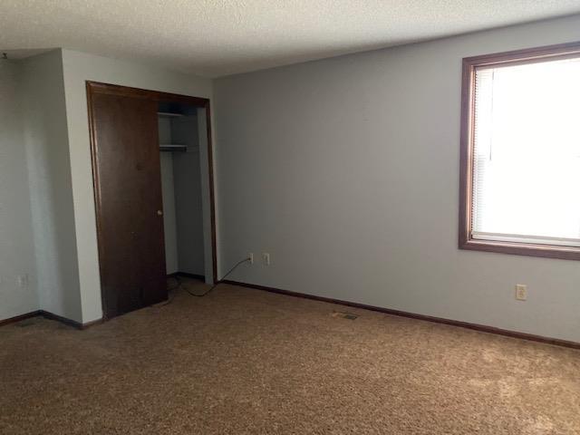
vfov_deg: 53.1
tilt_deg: -4.2
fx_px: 436
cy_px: 218
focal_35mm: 26
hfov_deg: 67.3
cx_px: 290
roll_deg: +1.8
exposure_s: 1/30
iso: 640
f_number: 1.8
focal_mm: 4.25
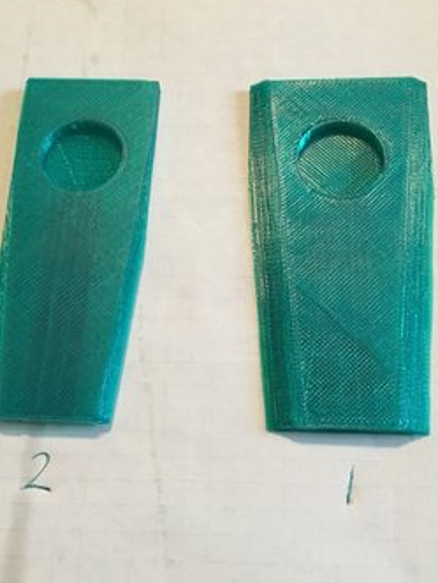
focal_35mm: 35
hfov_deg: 40.8
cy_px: 345
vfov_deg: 52.3
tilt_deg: -72.2
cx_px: 211
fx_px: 589
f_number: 2.2
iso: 200
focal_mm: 4.15
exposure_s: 1/30
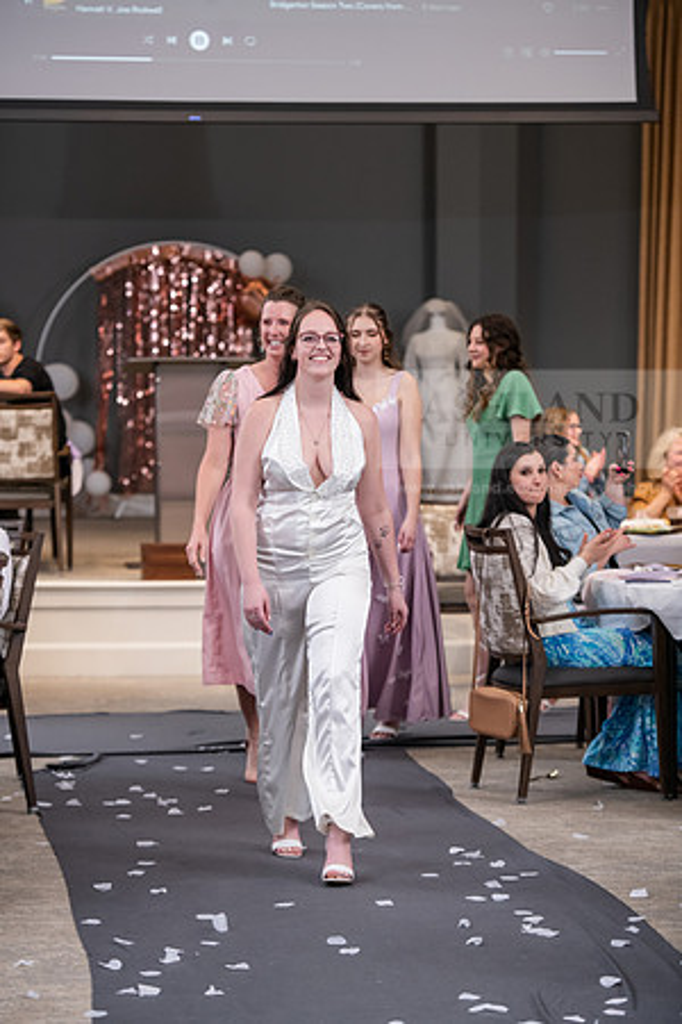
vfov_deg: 18.3
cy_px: 512
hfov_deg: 12.2
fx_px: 3182
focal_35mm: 112
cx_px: 341
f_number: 3.5
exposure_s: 1/250
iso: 1600
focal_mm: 112
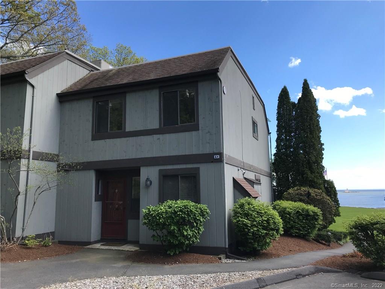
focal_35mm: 28
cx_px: 192
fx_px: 311
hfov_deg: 63.4
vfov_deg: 49.7
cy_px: 144
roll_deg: +0.5
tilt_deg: +10.5
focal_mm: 3.99
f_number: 1.8
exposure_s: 1/987
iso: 20
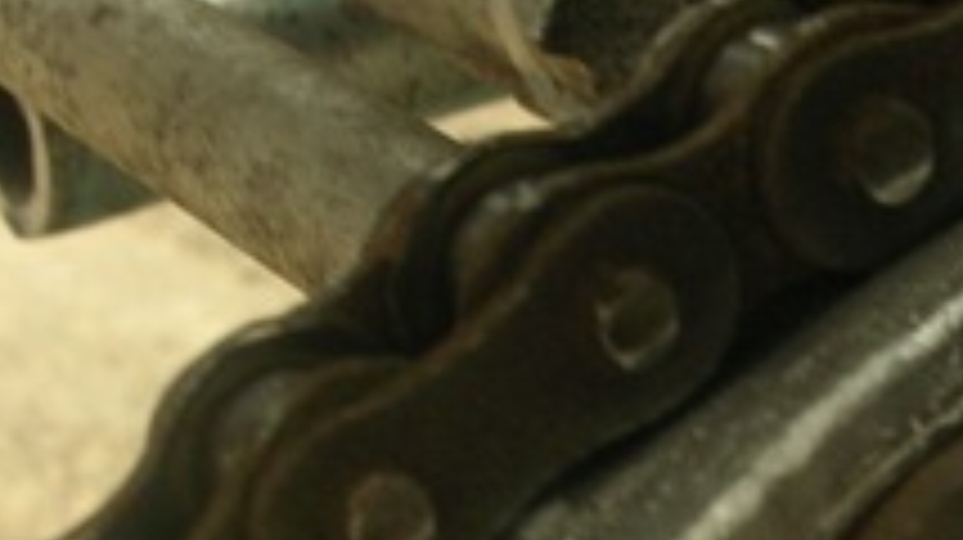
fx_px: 3496
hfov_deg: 15.7
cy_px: 490
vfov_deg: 8.8
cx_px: 621
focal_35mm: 137
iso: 50
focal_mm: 5.8
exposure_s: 1/40.4
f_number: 3
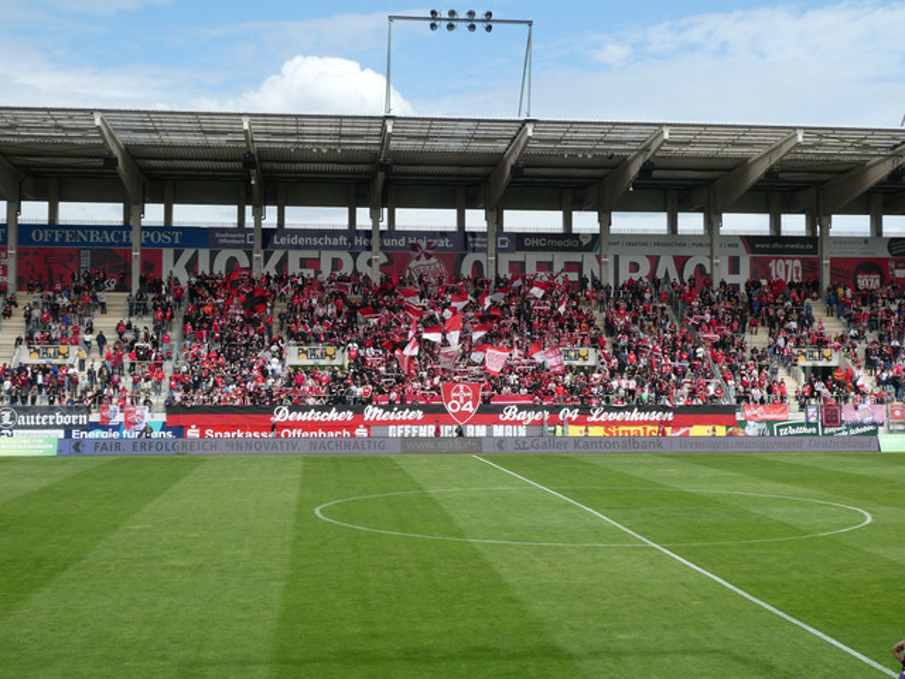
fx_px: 1307
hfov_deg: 38.2
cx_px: 452
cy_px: 340
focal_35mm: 50
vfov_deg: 29.1
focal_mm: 9
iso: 80
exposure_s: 1/500
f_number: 4.1
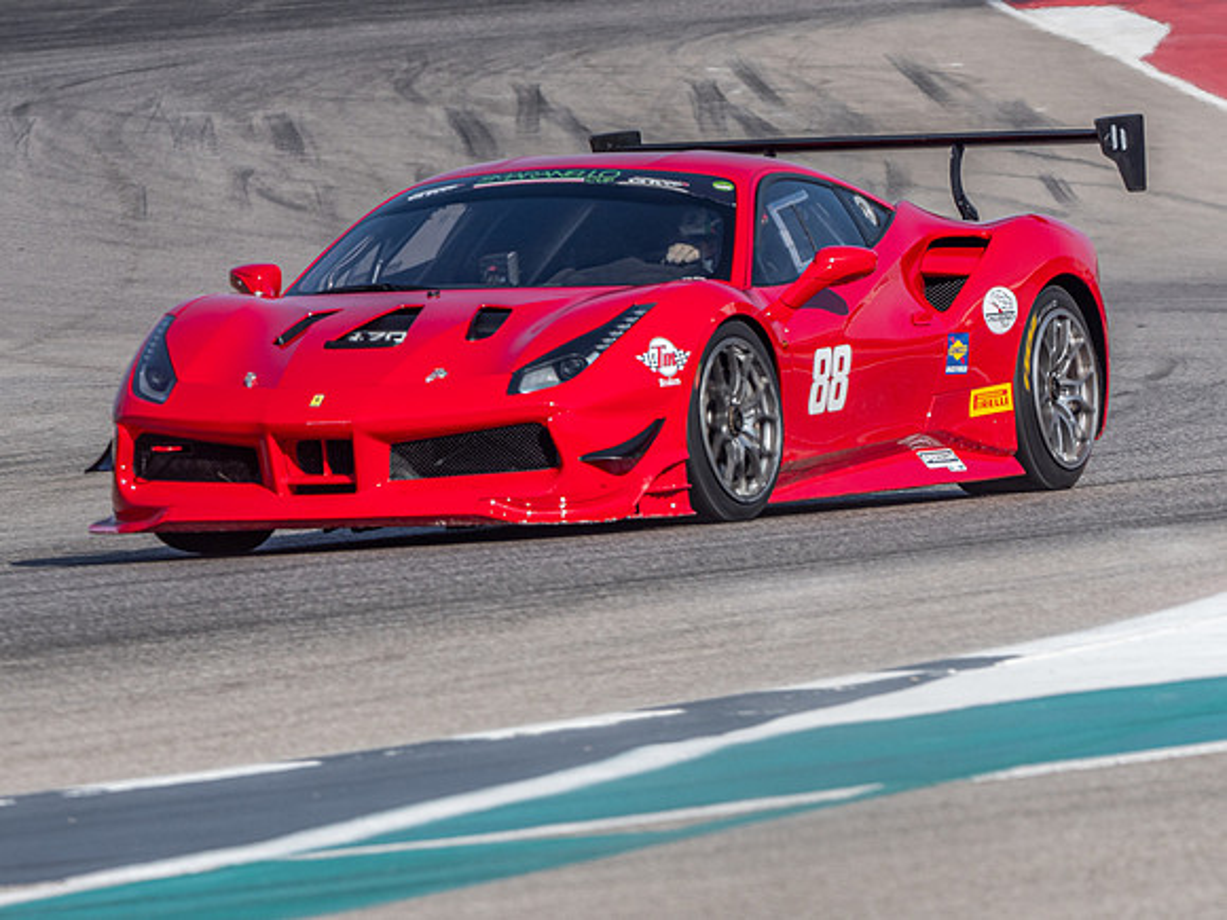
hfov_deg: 2.8
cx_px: 719
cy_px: 490
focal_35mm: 704
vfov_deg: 2.1
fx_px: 24954
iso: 200
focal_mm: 300
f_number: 9
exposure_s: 1/800
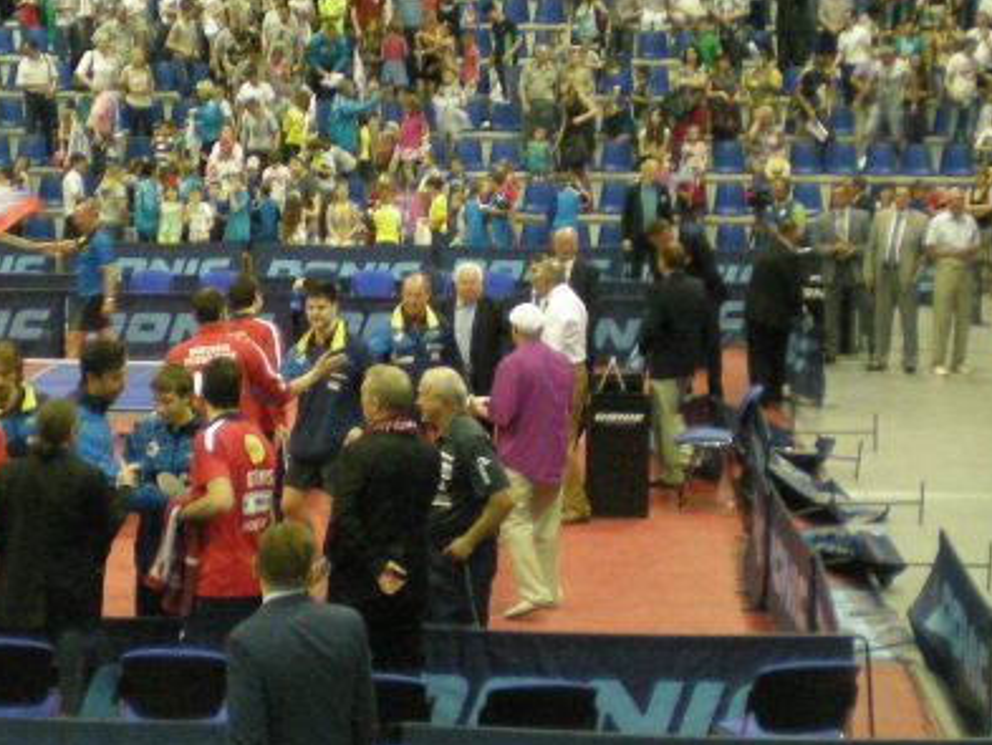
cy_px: 273
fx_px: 2838
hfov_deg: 19.7
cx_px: 289
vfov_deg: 14.9
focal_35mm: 99
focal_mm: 6.3
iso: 275
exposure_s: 1/30
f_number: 3.1
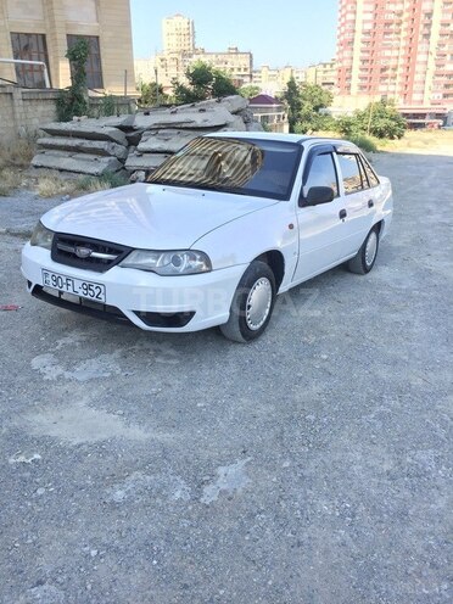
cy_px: 302
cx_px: 226
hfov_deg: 48.2
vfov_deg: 61.7
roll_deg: +0.9
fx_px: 506
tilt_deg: -20.6
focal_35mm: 29
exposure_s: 1/471
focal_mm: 4.15
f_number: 2.2
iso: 32
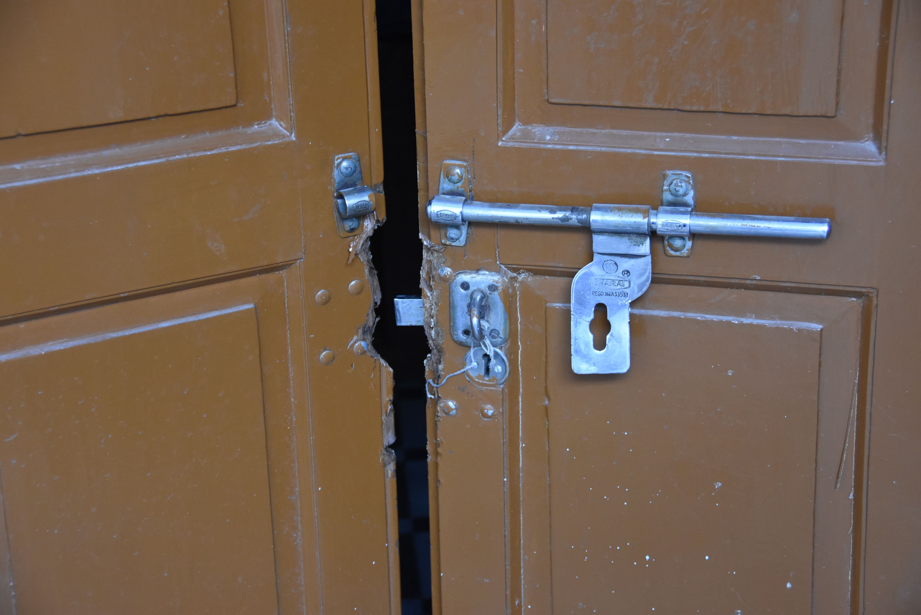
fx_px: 2111
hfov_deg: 24.6
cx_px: 460
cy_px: 308
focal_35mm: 82
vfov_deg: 16.6
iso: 1600
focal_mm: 55
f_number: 4.8
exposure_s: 1/40
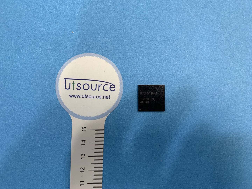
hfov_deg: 67.3
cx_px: 126
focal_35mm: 26
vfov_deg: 53.1
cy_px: 94
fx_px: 189
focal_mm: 4.25
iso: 100
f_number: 1.8
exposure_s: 1/66
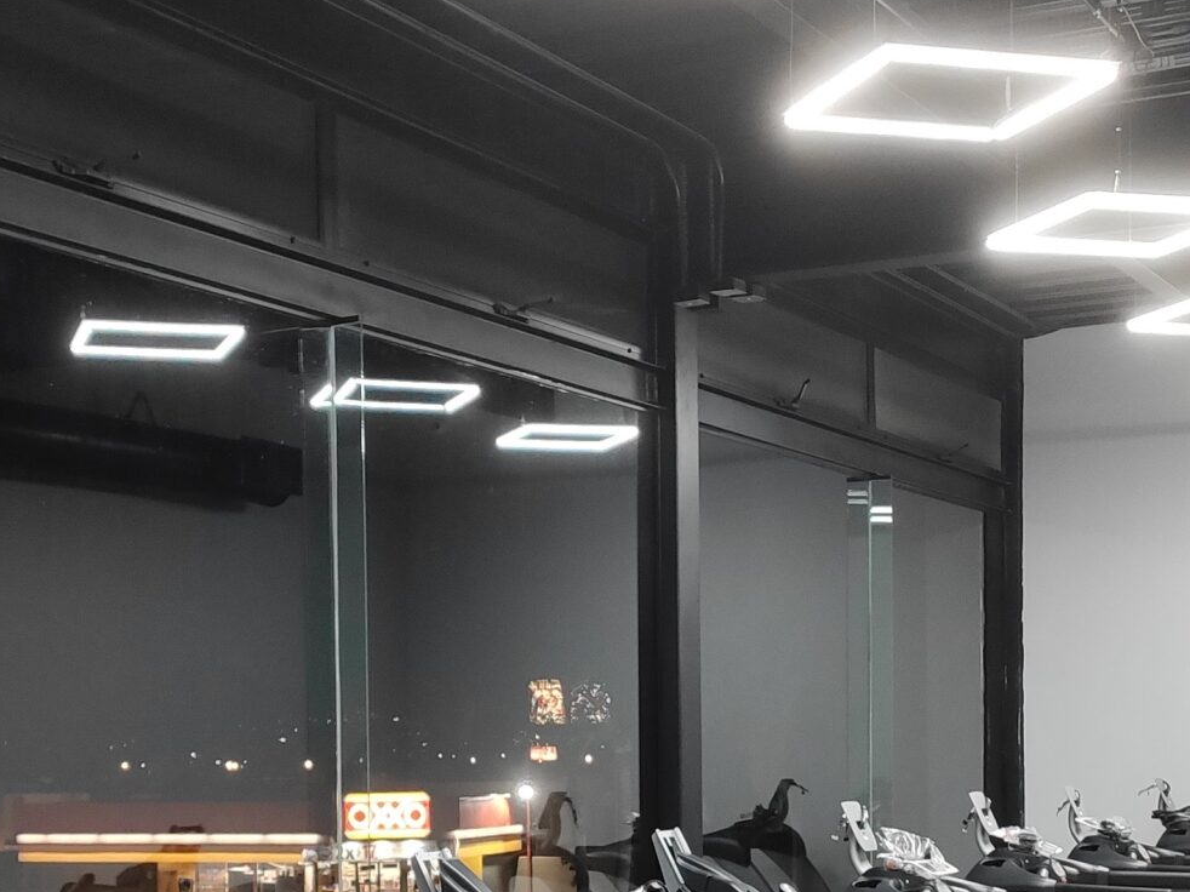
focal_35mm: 73
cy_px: 817
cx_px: 532
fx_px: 2509
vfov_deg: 19.7
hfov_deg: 26.7
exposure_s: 1/60
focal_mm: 4.77
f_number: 1.75
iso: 250
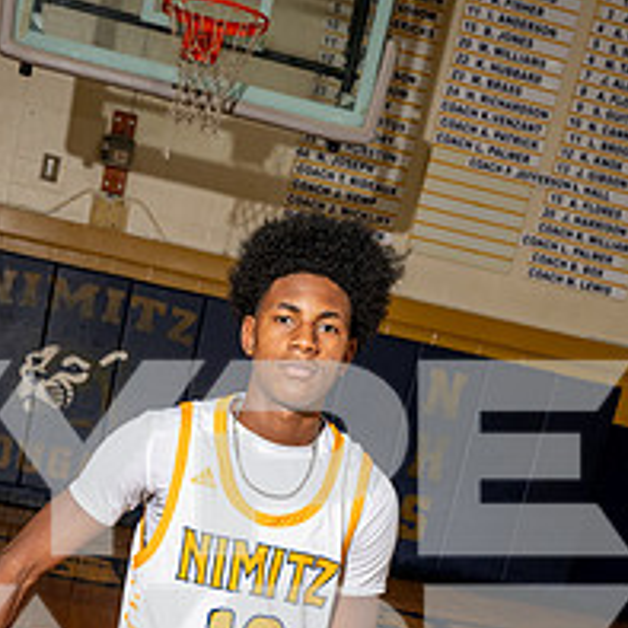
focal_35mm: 66
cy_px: 685
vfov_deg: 24.4
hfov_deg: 25.8
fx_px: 1355
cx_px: 166
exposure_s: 1/250
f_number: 8
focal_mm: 34
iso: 800
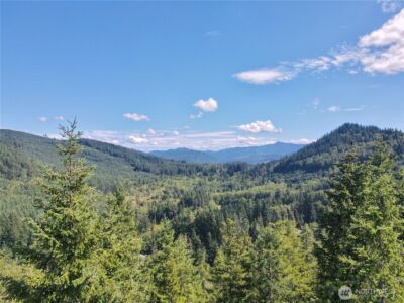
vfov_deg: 56.8
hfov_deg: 71.6
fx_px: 280
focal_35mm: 24
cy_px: 152
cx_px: 202
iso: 100
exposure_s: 1/640
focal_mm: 4.5
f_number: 2.8
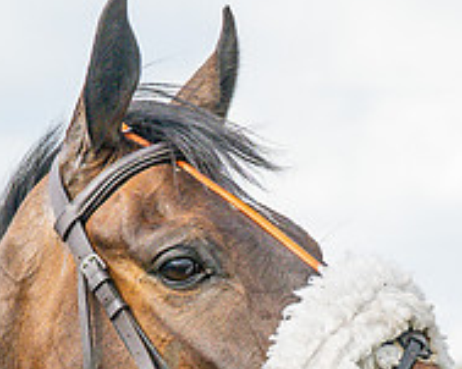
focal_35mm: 388
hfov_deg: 5.0
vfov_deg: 4.0
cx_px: 208
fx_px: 5303
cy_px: 374
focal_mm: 70
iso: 400
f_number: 4
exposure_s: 1/2500
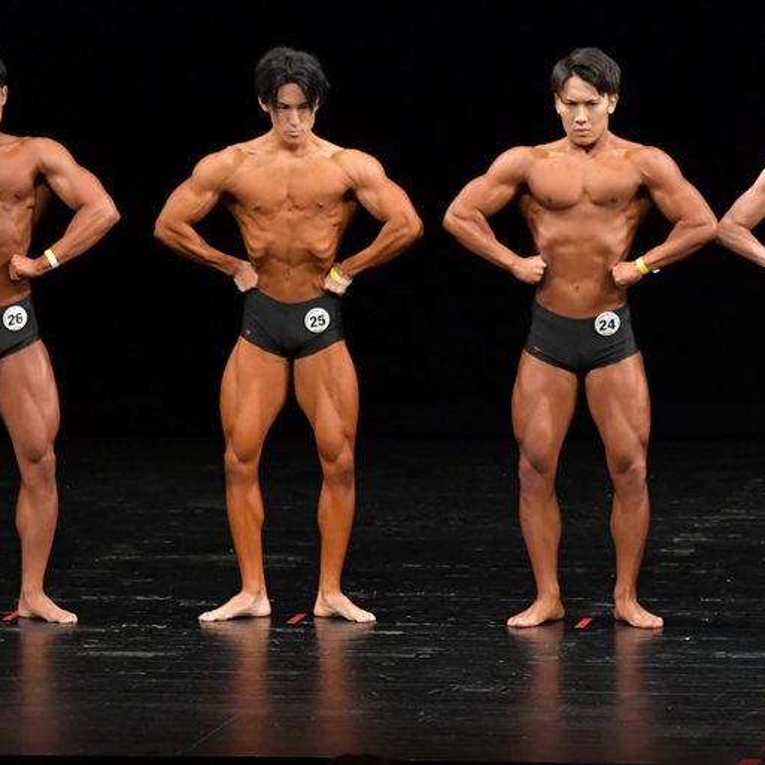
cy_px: 383
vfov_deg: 5.7
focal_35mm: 308
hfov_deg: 5.7
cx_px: 335
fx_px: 7701
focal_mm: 160
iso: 3200
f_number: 5.6
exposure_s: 1/400
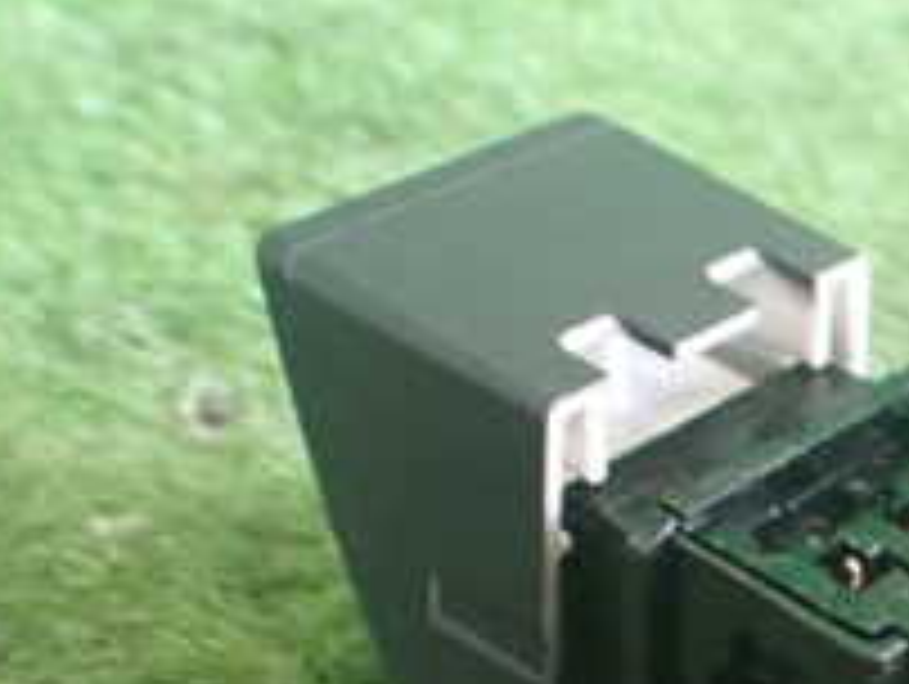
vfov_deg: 16.2
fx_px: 2340
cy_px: 716
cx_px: 999
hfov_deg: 20.9
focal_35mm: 89
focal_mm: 5.4
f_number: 2.3
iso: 800
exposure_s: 1/60
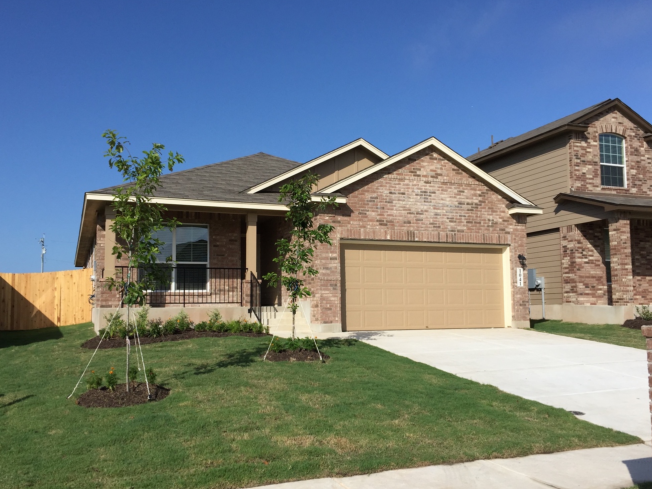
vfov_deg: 44.1
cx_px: 318
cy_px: 263
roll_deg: +0.6
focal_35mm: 32
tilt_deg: +5.1
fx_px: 603
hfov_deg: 56.8
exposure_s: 1/3300
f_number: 2.2
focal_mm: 4.15
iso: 32
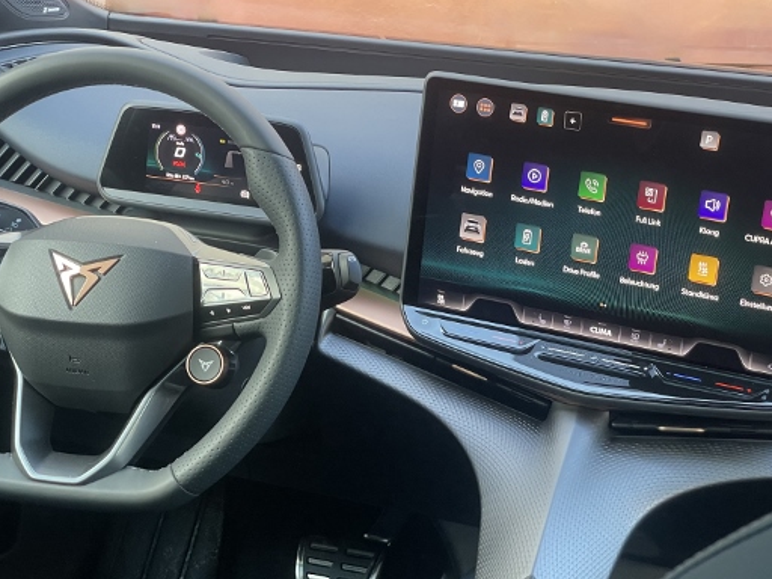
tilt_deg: -15.1
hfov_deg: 29.0
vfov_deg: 21.9
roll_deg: -1.8
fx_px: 1494
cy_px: 301
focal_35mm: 67
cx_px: 377
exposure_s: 1/75
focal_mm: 6
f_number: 2
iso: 200
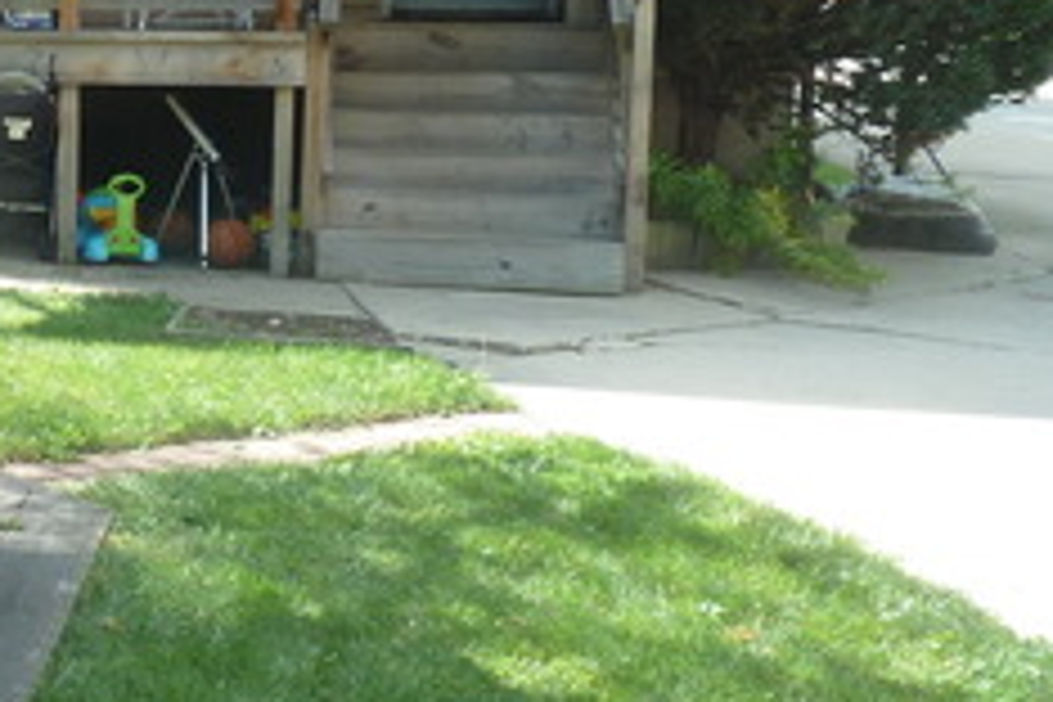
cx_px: -338
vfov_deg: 19.1
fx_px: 2077
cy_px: 184
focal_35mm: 71
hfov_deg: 24.6
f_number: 4
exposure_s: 1/100
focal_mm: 4.1
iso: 80
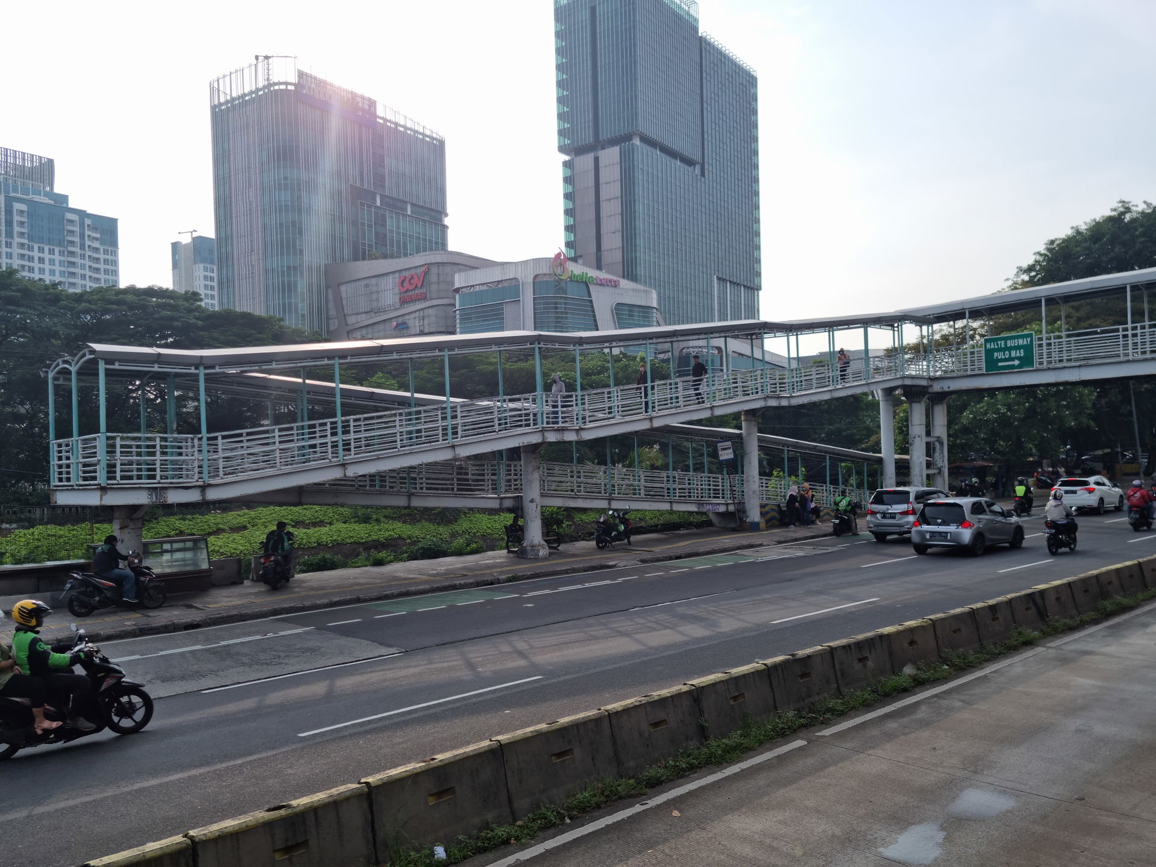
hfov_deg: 65.3
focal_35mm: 27
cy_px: 434
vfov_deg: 51.4
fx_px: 902
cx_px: 578
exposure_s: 1/1104
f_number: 2
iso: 25
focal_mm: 5.9
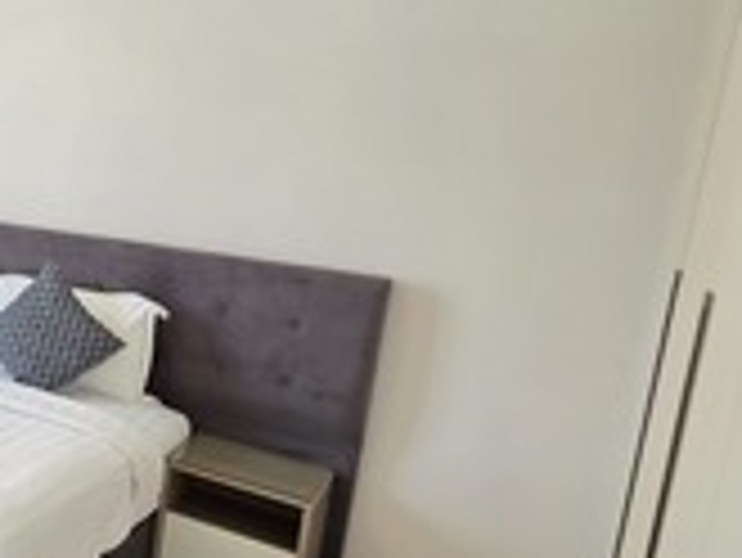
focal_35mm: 36
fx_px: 772
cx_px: -268
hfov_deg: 33.5
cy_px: 245
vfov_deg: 39.6
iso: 250
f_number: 1.9
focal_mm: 2.2
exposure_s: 1/50
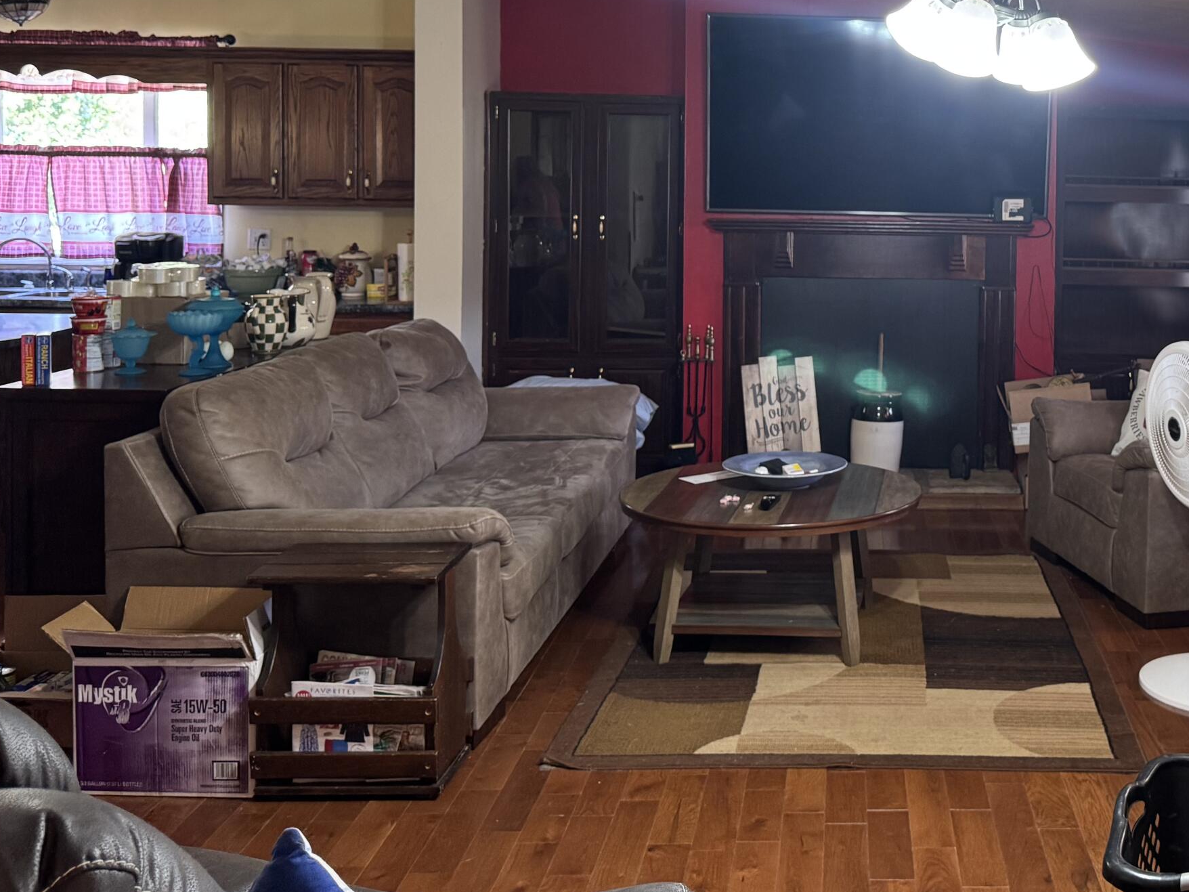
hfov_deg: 44.0
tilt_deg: -1.9
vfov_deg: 34.2
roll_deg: -0.8
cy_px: 200
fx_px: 1408
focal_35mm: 41
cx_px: 919
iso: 320
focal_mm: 6.76
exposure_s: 1/60
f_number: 1.78
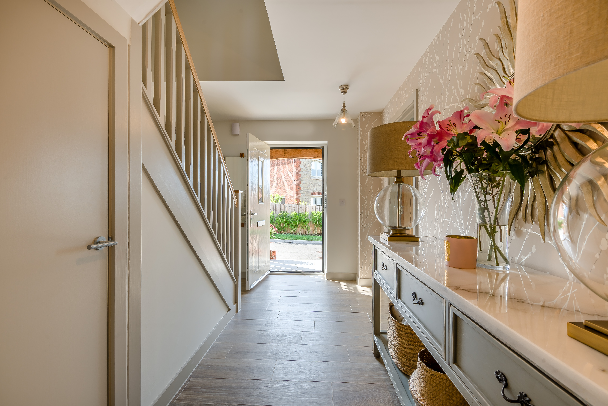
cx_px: 304
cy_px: 203
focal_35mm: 16
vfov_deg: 73.8
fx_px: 270
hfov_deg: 96.7
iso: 100
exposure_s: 1/25
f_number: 11
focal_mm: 16
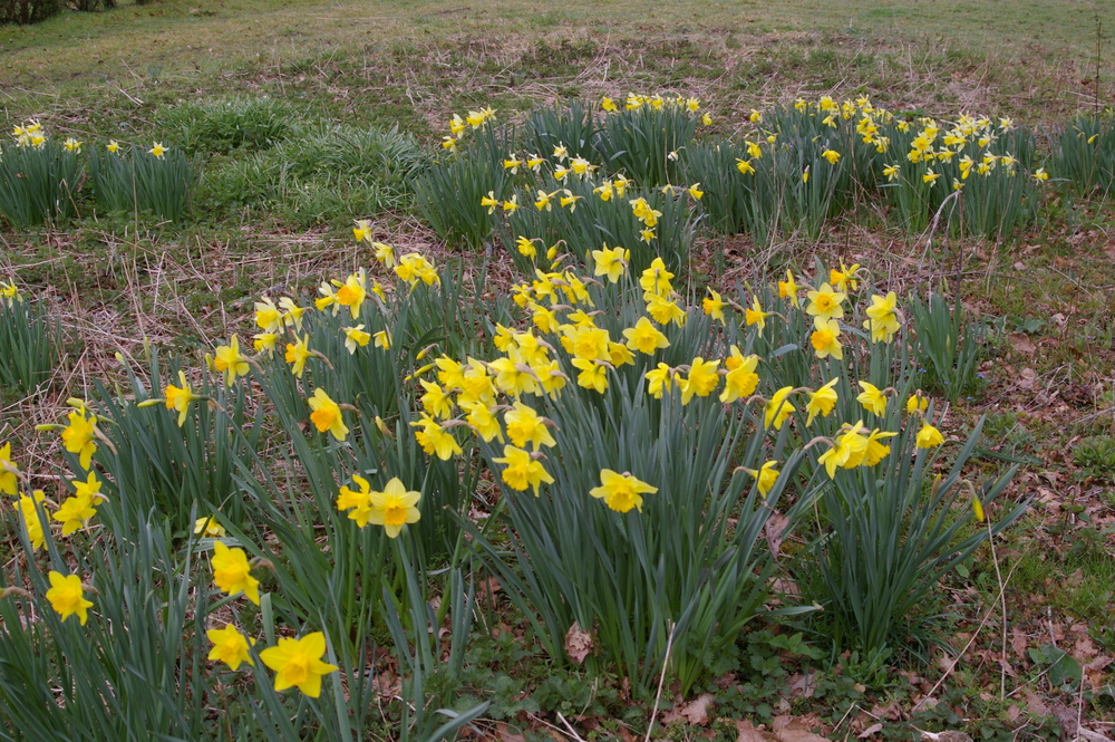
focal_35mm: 52
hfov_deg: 37.9
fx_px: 1625
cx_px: 558
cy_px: 371
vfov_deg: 25.7
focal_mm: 35
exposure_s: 1/125
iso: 200
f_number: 8
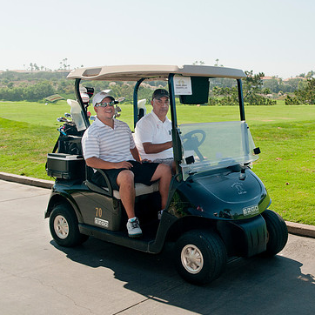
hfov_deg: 34.1
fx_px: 504
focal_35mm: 49
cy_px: 162
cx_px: 228
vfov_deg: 34.7
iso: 400
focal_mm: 24
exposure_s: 1/250
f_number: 8
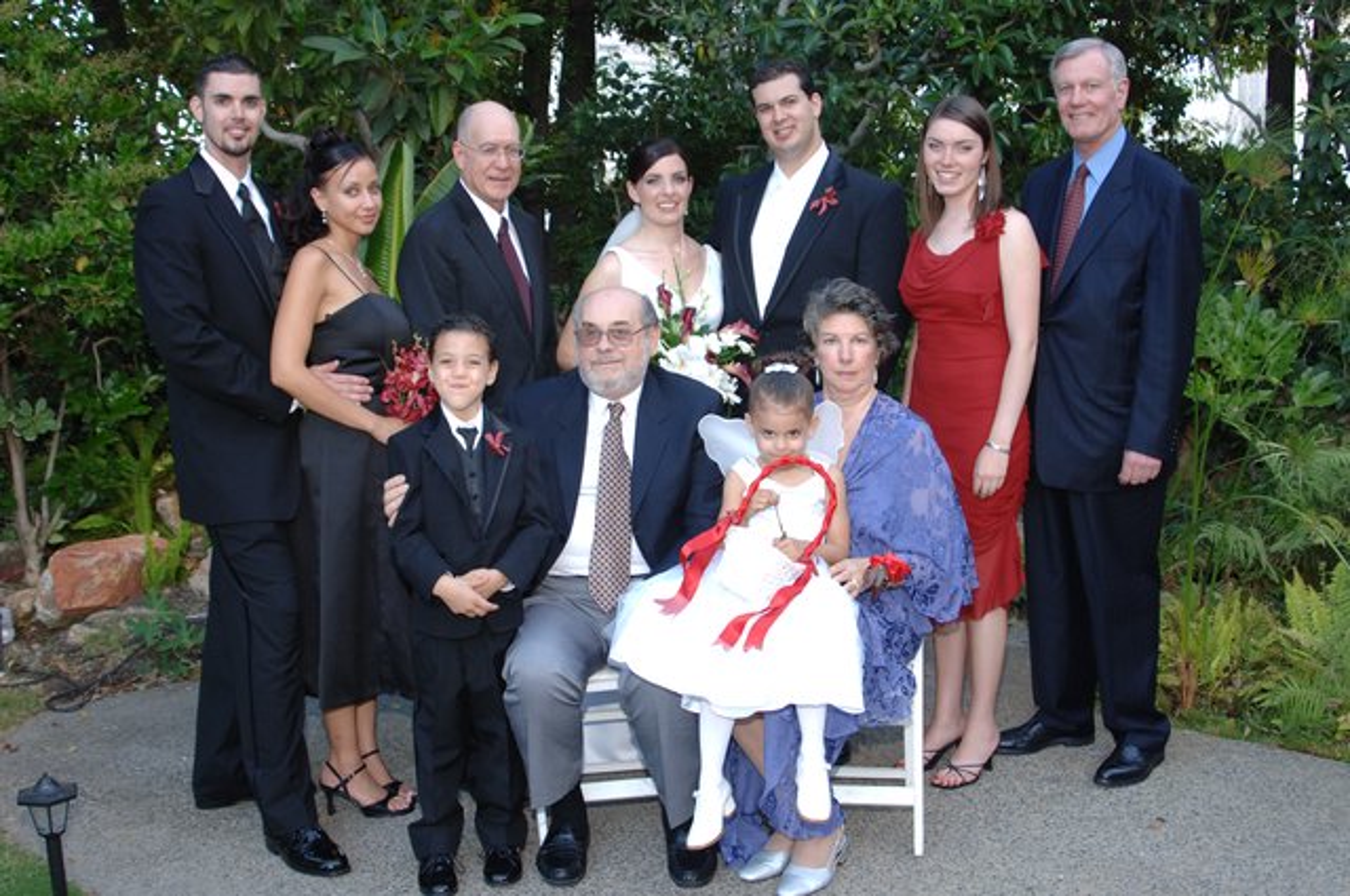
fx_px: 1573
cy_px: 448
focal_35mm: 42
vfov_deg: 31.8
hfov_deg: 46.5
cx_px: 675
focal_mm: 28
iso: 400
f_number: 5.6
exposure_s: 1/50
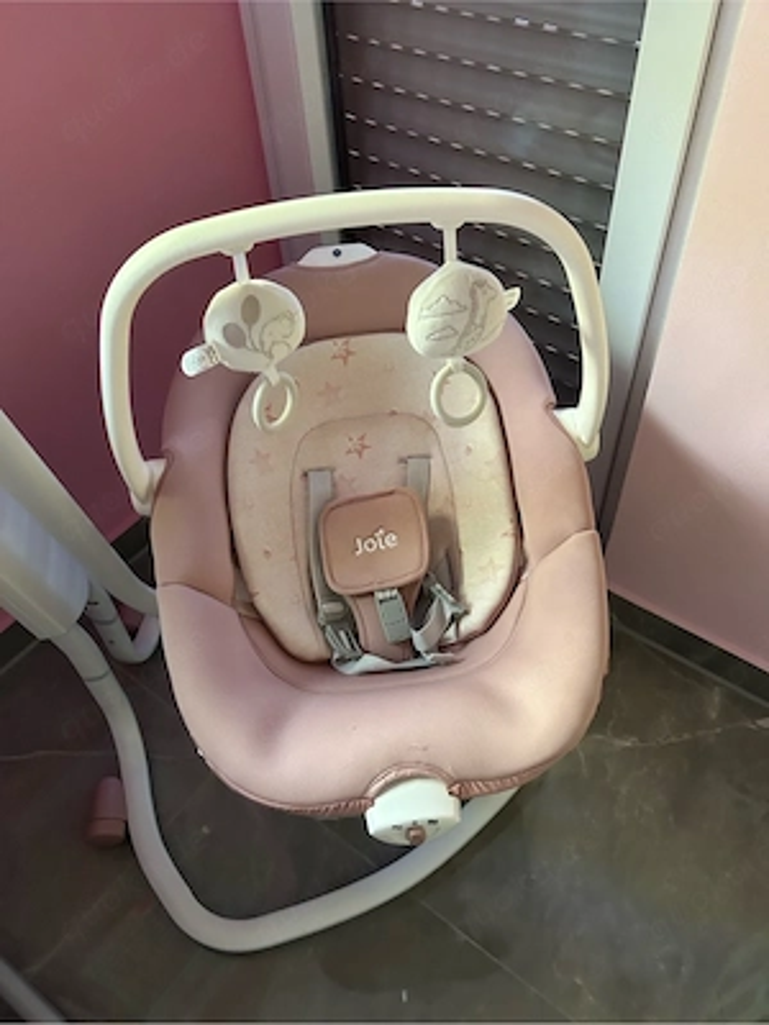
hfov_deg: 53.1
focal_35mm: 26
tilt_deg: -47.8
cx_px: 384
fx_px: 770
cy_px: 512
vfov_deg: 67.3
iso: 500
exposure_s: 1/60
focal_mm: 5.7
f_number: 1.5
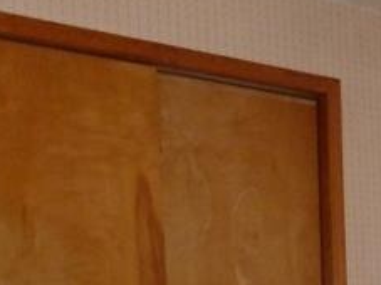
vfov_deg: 15.5
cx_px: 359
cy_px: 428
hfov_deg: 21.6
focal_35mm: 88
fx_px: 968
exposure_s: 1/60
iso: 400
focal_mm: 4.1
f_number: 3.3
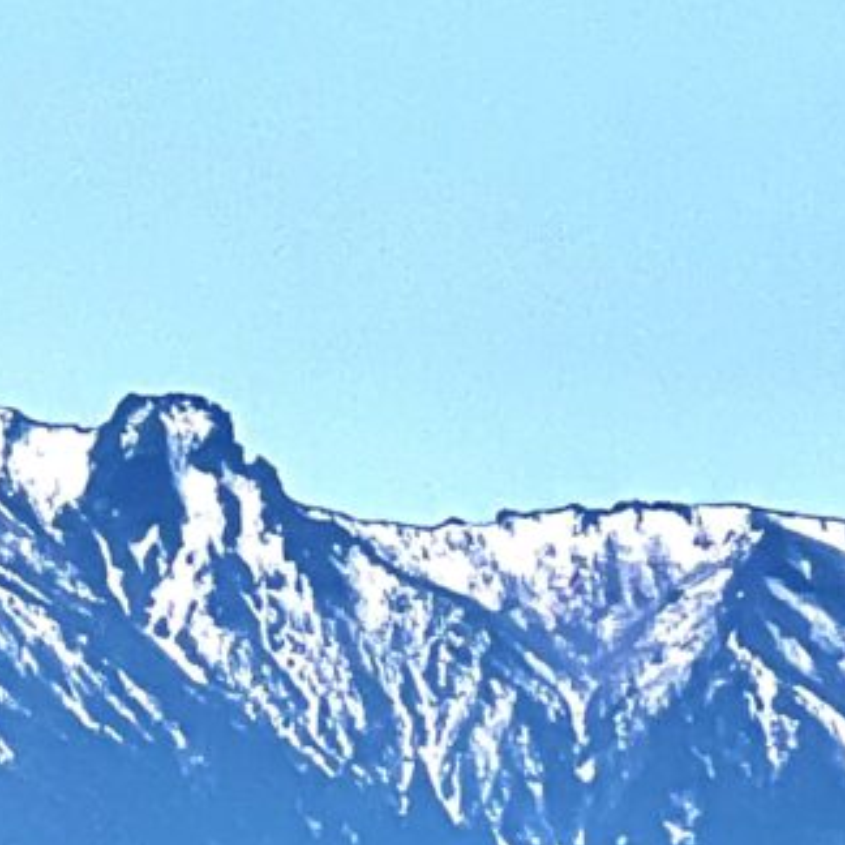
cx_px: -1187
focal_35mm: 537
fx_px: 14831
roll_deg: -0.4
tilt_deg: +8.9
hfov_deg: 3.2
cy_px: 412
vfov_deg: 3.3
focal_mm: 9
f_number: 2.8
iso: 32
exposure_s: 1/1449
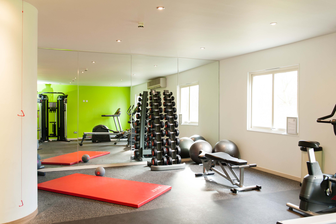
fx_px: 270
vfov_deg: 44.9
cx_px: 168
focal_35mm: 29
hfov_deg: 63.7
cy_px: 112
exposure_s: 1/50
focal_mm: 29
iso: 800
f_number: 4
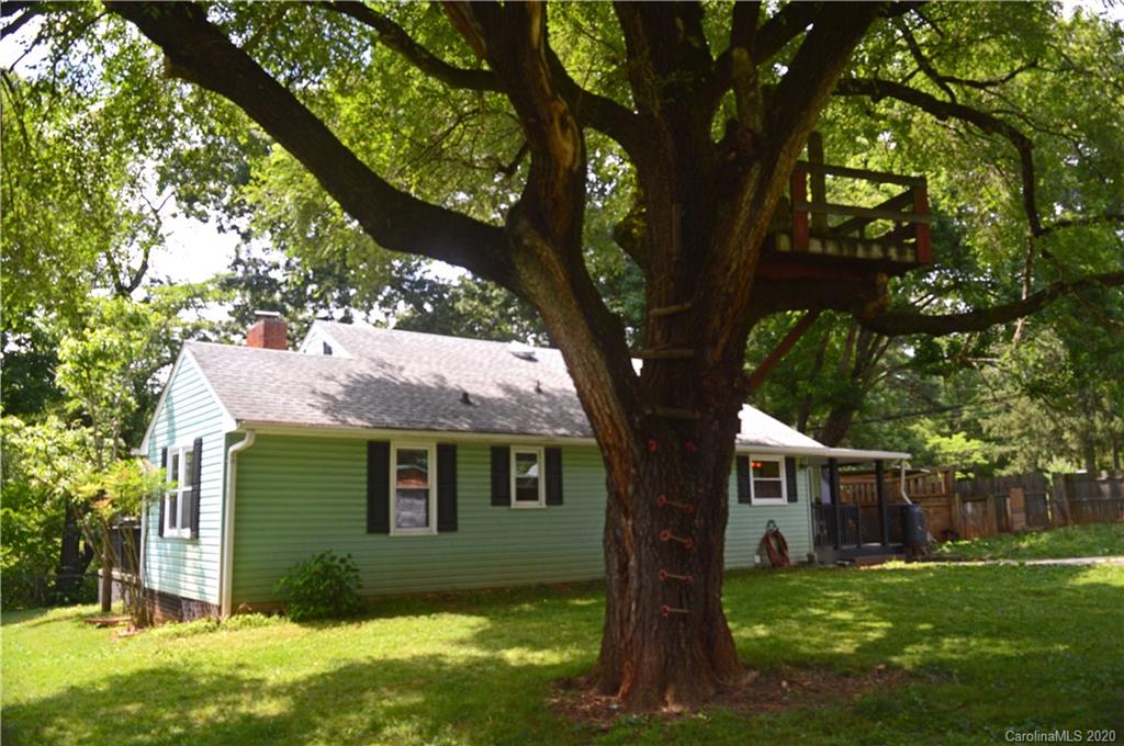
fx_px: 842
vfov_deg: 47.8
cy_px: 373
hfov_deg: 67.4
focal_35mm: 27
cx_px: 562
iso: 360
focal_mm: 18
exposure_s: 1/125
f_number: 5.6
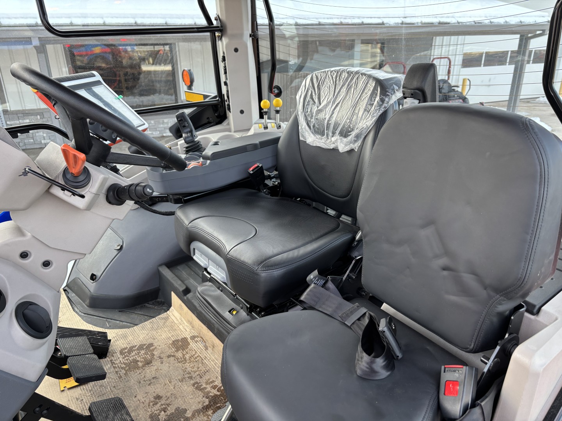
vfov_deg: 53.1
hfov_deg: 67.3
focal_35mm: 26
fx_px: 422
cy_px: 210
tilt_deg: -24.8
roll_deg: +1.2
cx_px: 281
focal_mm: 5.96
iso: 50
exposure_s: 1/121
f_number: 1.6
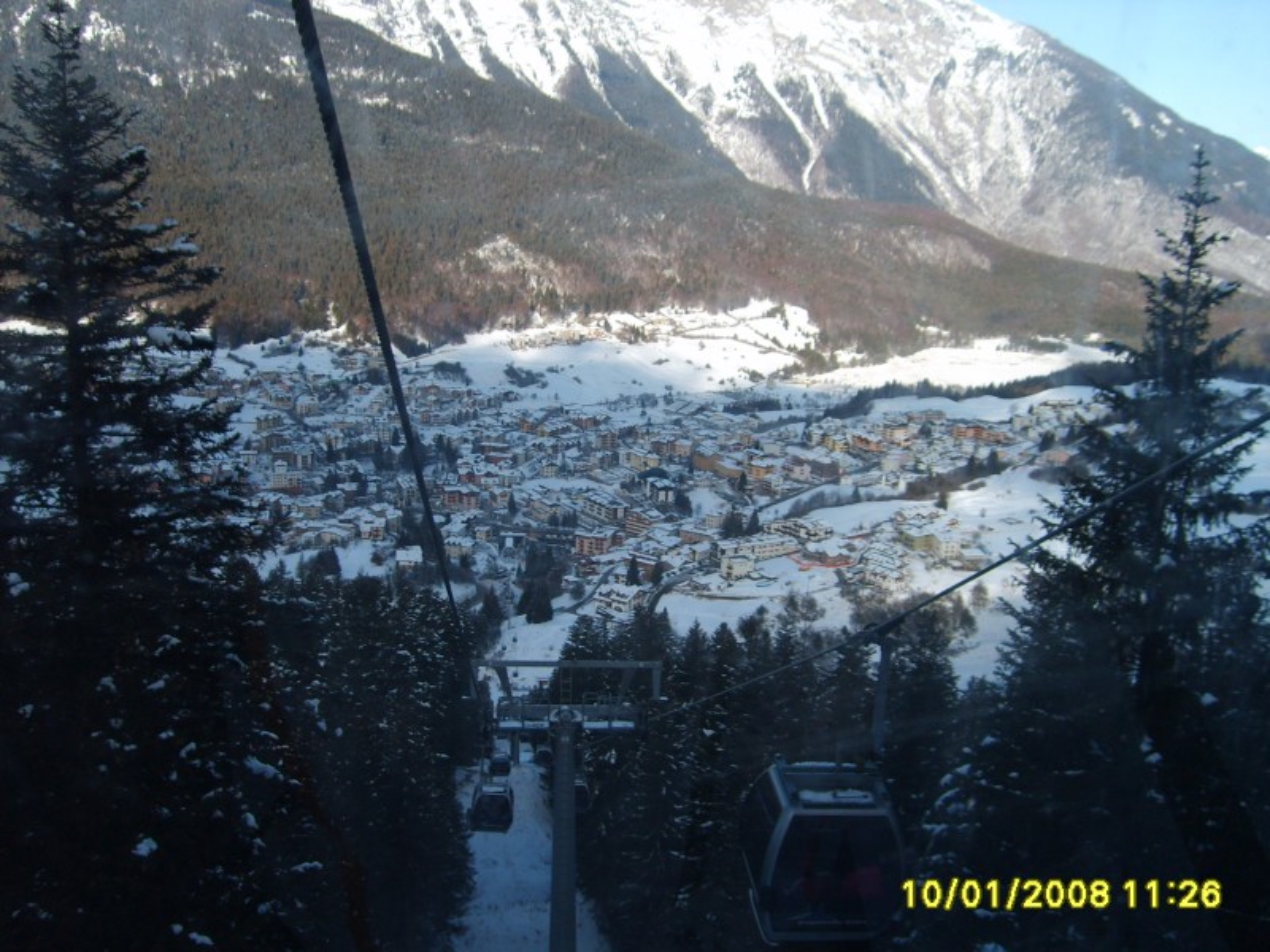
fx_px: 1284
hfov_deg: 52.6
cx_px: 635
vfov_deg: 40.7
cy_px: 476
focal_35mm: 35
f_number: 2.8
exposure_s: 1/500
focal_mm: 5.8
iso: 50
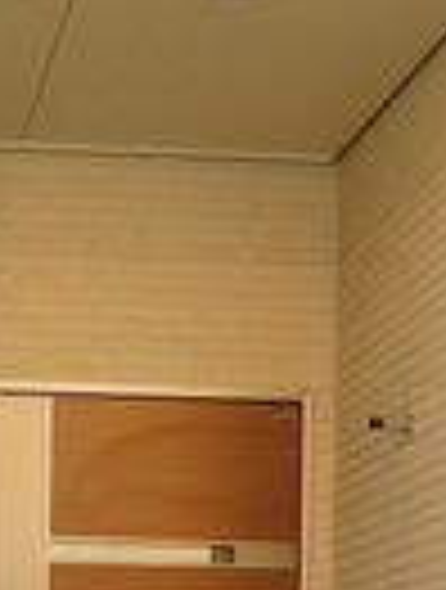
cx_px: -90
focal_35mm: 112
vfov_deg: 16.5
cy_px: 779
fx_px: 1915
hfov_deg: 12.9
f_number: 3
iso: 125
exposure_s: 1/320
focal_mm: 4
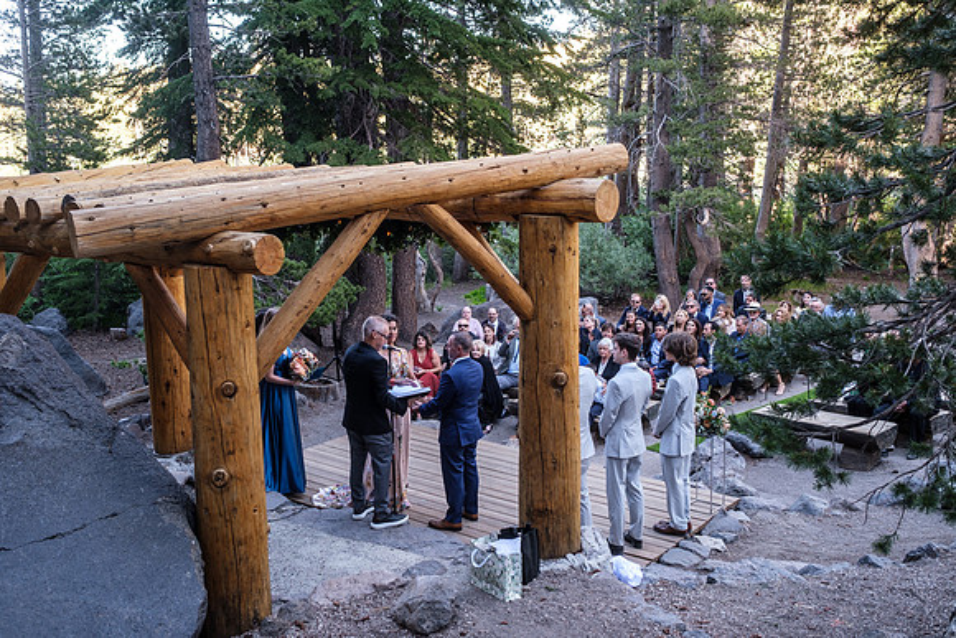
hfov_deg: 54.4
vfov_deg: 37.9
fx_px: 930
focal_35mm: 35
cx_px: 478
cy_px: 319
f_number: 3.6
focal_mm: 23
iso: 160
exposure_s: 1/55
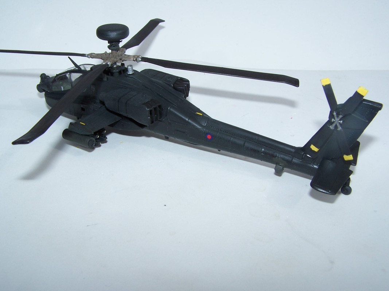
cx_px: 194
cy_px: 146
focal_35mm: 38
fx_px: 427
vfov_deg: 37.7
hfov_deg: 49.0
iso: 80
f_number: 5.6
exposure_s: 1/1500
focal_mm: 6.3
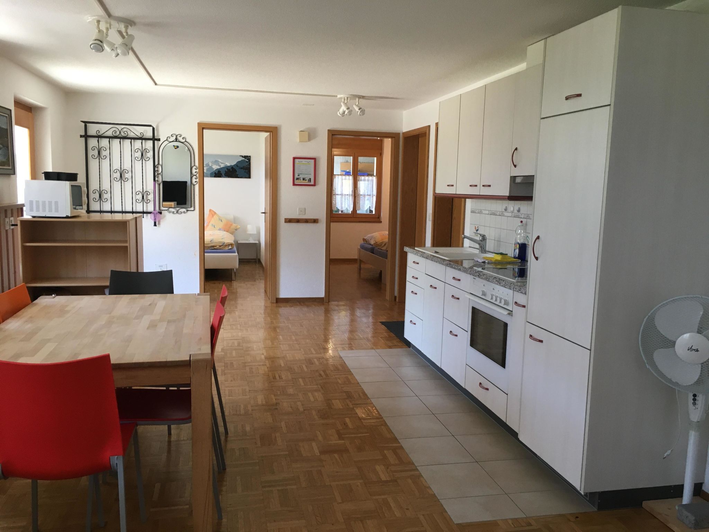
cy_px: 266
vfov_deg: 48.2
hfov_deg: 61.7
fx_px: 594
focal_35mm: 29
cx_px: 354
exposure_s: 1/33
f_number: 2.2
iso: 100
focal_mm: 4.15
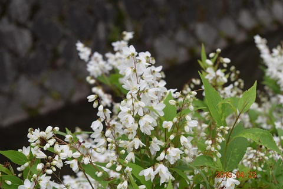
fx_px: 648
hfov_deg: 24.6
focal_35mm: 82
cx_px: 142
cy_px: 94
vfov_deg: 16.6
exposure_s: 1/250
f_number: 8
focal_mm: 55
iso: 400
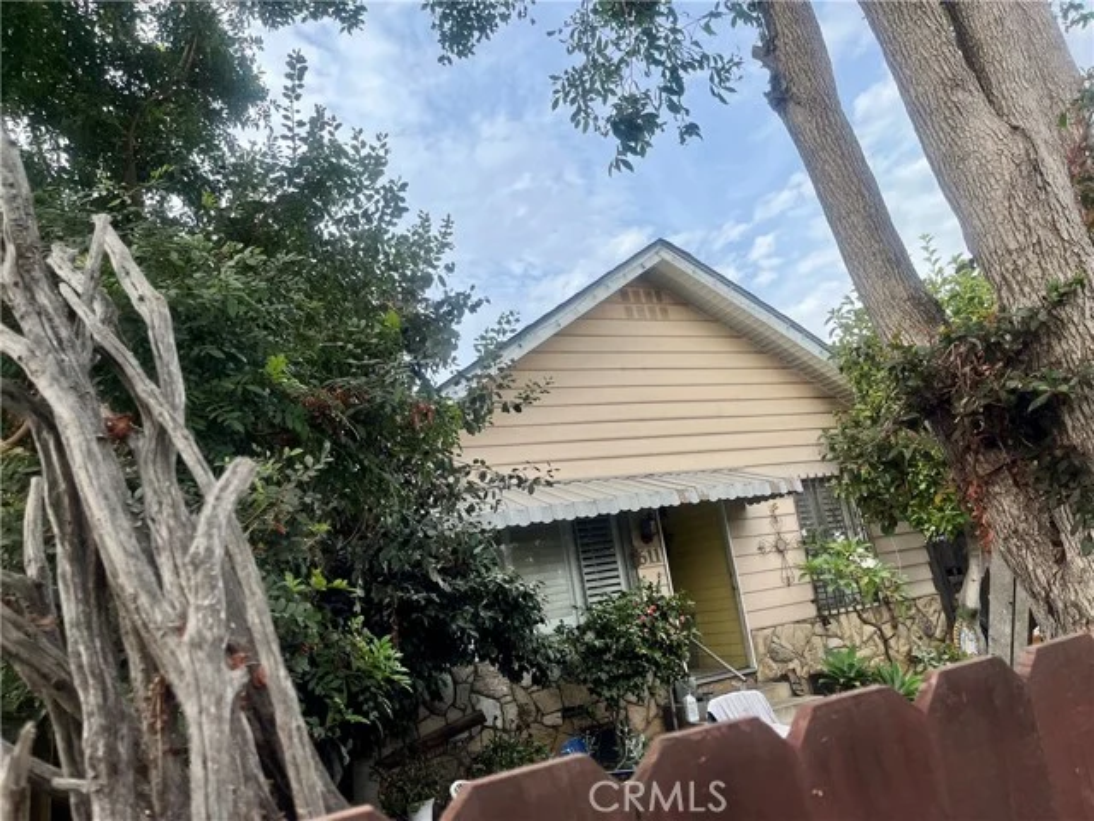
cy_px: 410
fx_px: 822
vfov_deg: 53.1
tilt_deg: +13.6
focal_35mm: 26
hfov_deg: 67.3
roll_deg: +9.7
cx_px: 547
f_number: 1.6
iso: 50
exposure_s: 1/1309
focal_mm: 5.1
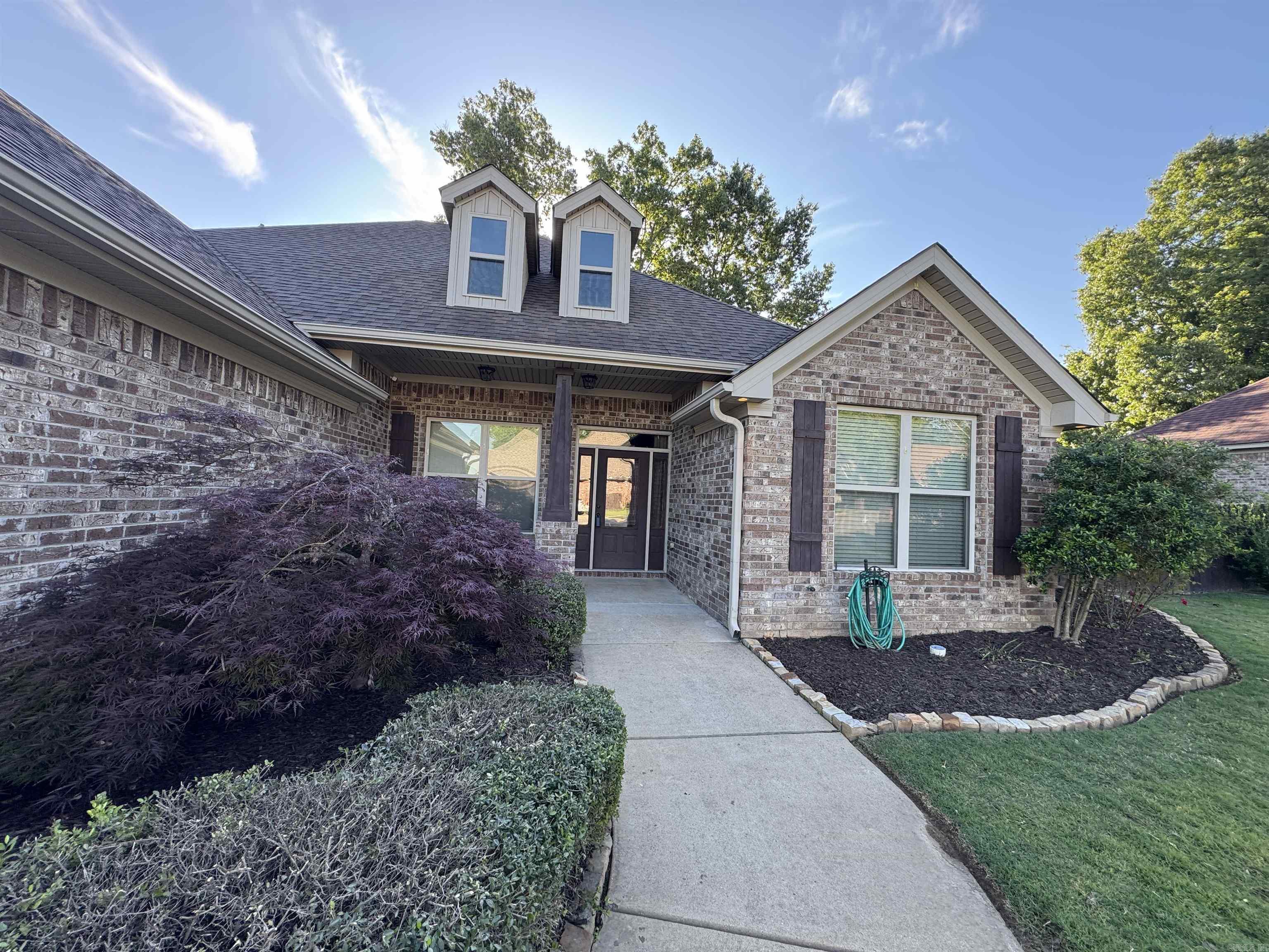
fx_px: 513
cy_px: 476
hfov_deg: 102.1
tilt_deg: +2.7
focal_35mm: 14
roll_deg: -2.9
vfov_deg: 85.7
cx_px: 634
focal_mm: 2.22
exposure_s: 1/132
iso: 40
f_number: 2.2
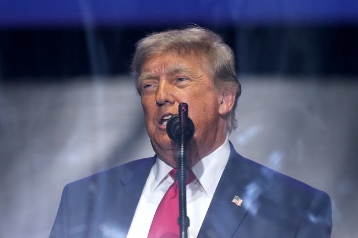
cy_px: 119
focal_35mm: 450
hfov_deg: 4.6
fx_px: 4474
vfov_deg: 3.1
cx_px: 179
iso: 2000
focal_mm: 300
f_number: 4.5
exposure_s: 1/400
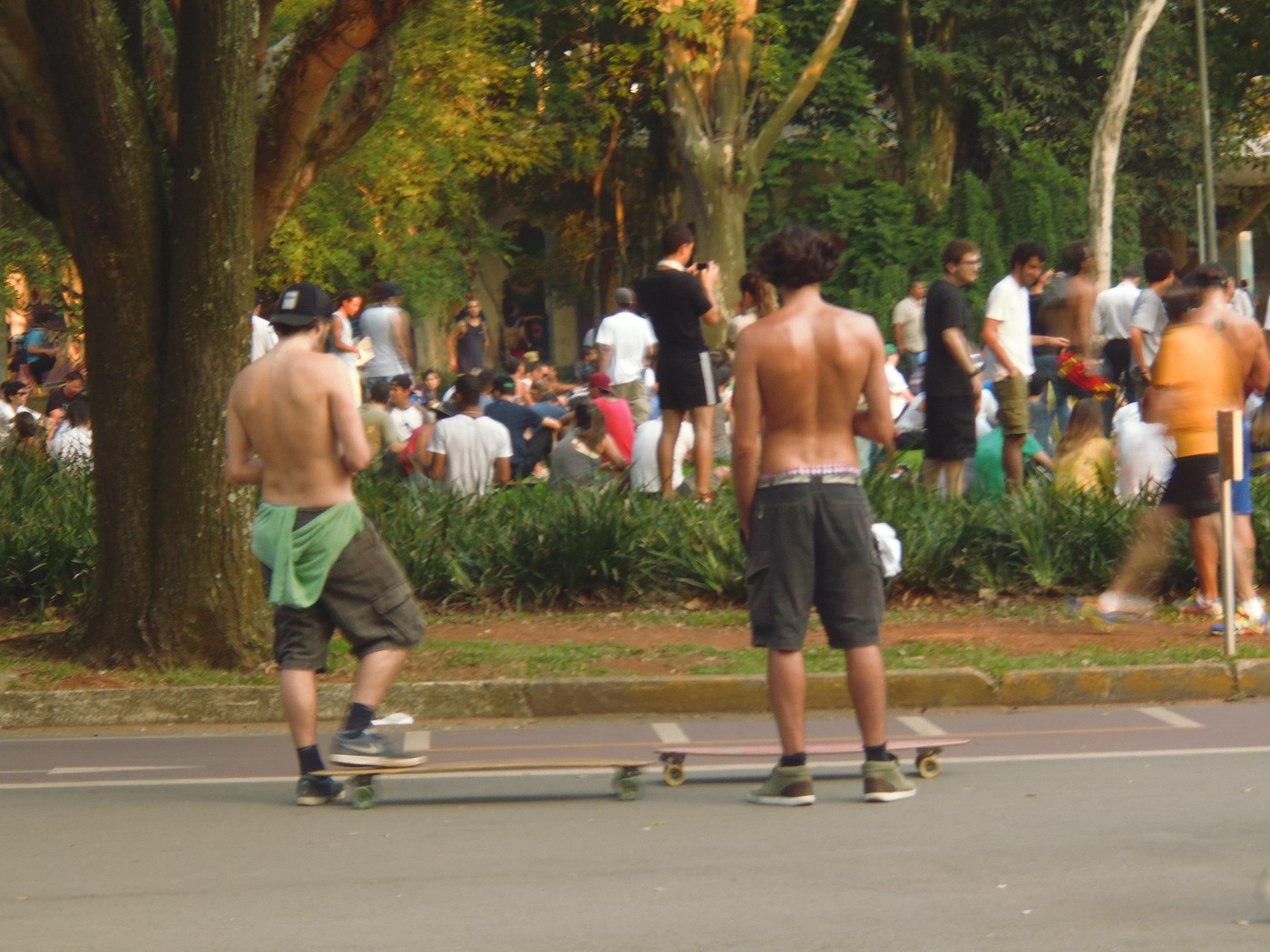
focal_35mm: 120
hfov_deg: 16.4
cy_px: 476
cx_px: 635
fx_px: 4403
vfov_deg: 12.3
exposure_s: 1/8
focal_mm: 21.5
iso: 100
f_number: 6.9
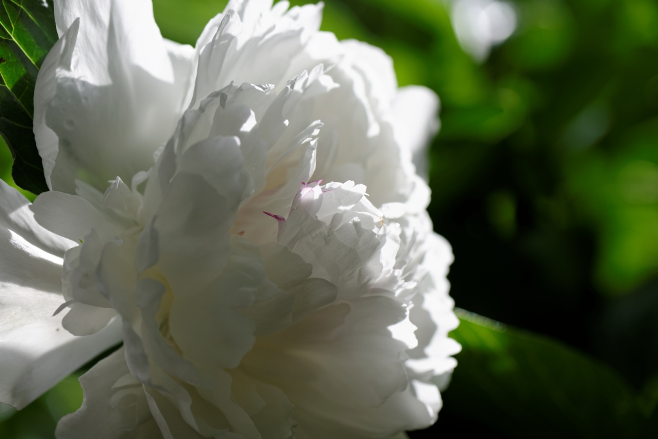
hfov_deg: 19.5
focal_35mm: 105
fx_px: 1919
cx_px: 329
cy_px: 220
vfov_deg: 13.0
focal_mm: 105
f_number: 6.3
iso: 100
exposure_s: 1/320
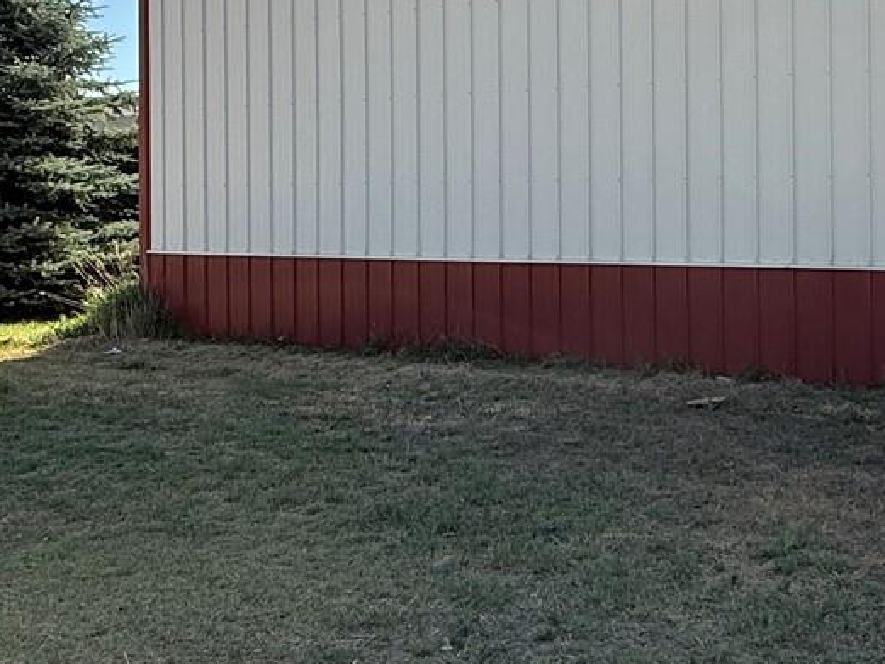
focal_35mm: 43
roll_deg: +0.1
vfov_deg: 33.1
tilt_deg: +0.3
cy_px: 187
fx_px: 1100
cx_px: 756
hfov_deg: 41.2
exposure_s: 1/1050
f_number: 2.2
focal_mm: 2.22
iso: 64
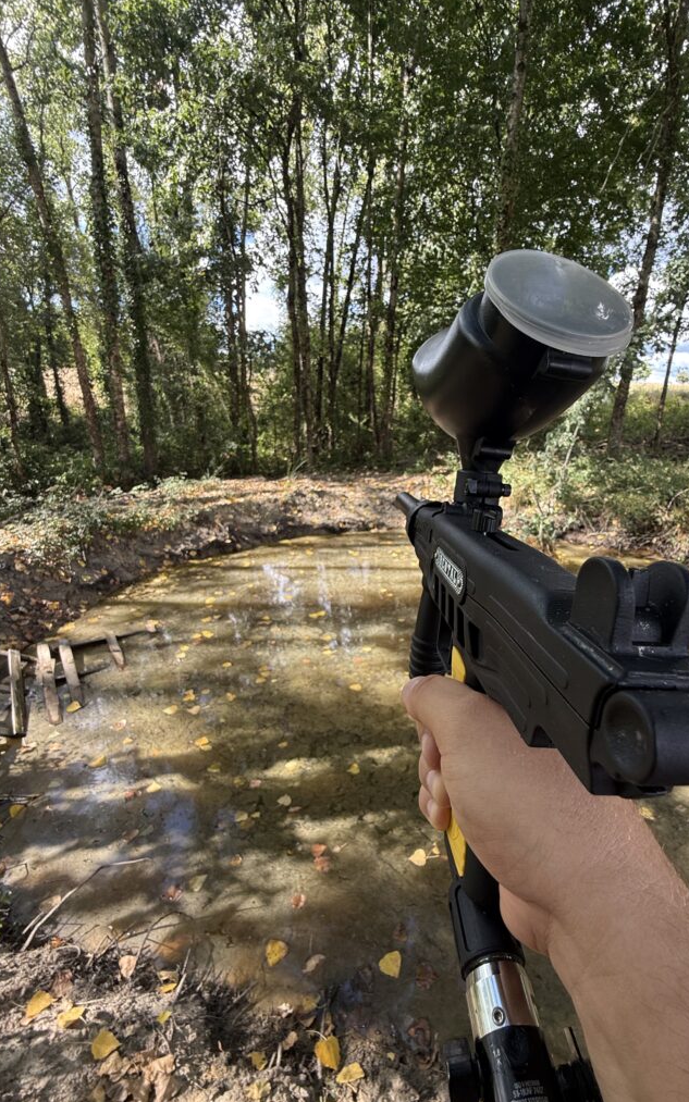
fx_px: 451
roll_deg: -0.8
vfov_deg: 101.5
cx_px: 397
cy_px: 548
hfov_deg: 74.3
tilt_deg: -17.7
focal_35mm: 15
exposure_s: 1/99
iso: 40
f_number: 2.2
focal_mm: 2.22
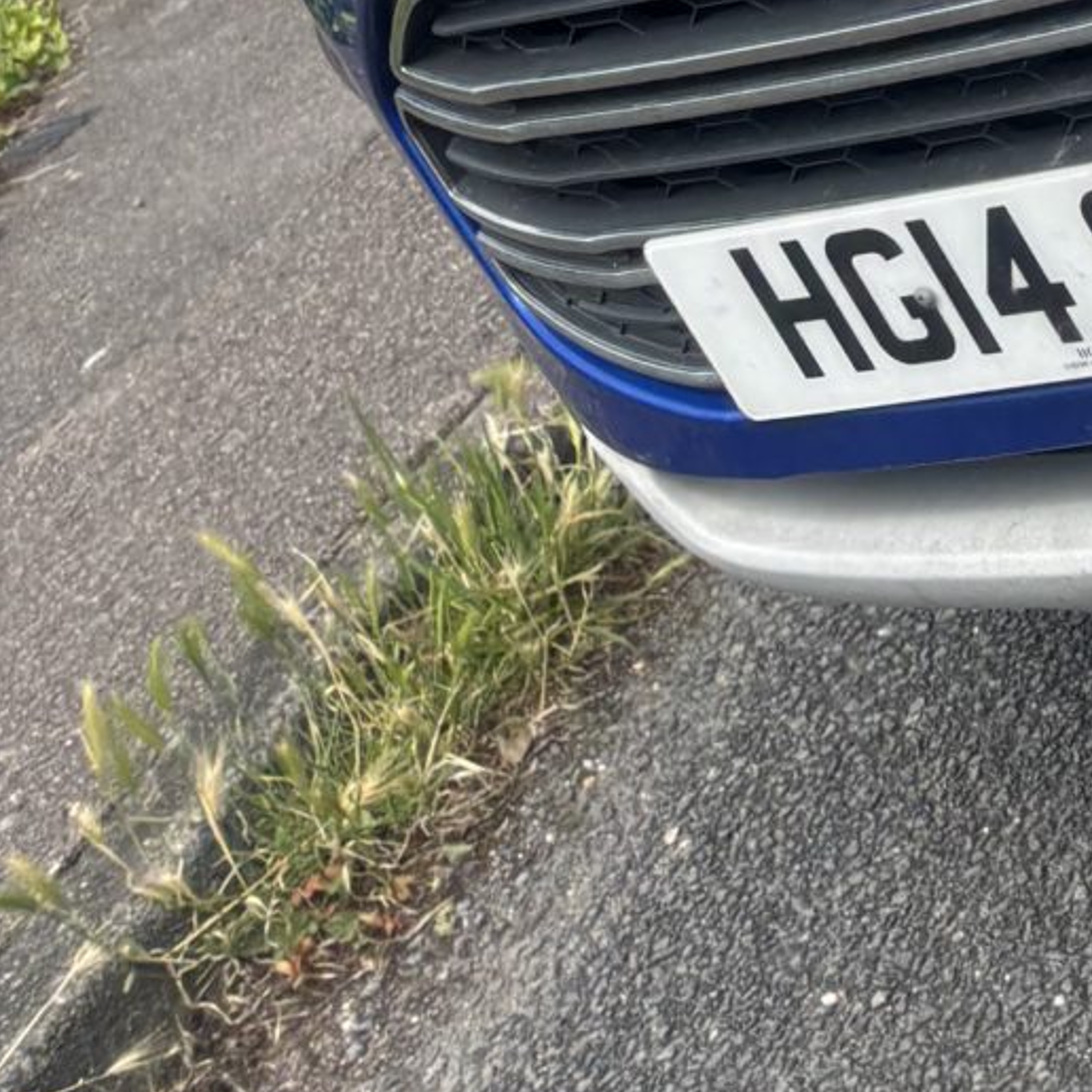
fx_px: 4069
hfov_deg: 14.1
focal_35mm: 114
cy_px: -950
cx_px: 1754
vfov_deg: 13.5
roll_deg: +30.9
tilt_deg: -10.3
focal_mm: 5.96
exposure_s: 1/2242
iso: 50
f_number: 1.6
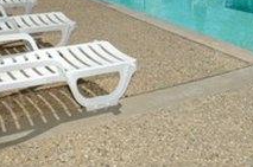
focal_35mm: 56
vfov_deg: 23.0
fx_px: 393
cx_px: 142
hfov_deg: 35.7
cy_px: -4
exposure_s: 1/500
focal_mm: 18
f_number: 11
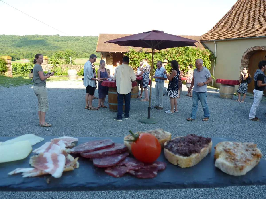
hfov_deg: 65.3
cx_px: 133
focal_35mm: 27
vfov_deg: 51.4
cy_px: 100
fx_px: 207
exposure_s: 1/100
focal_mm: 4.8
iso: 80
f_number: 4.5
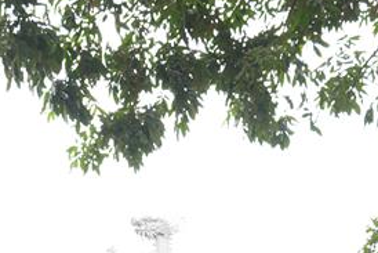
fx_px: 1103
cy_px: 532
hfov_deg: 18.2
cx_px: -106
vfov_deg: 11.5
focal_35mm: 105
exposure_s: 1/60
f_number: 4
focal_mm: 24
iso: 100
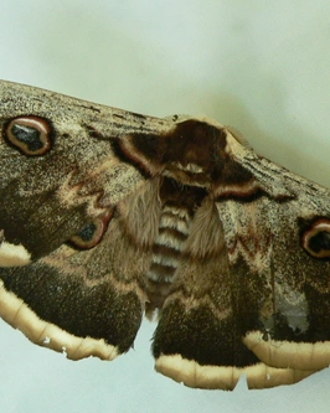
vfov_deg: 18.0
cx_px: 158
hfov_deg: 14.4
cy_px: 206
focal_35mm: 107
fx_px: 1307
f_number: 2.8
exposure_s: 1/20
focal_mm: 9.4
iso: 200
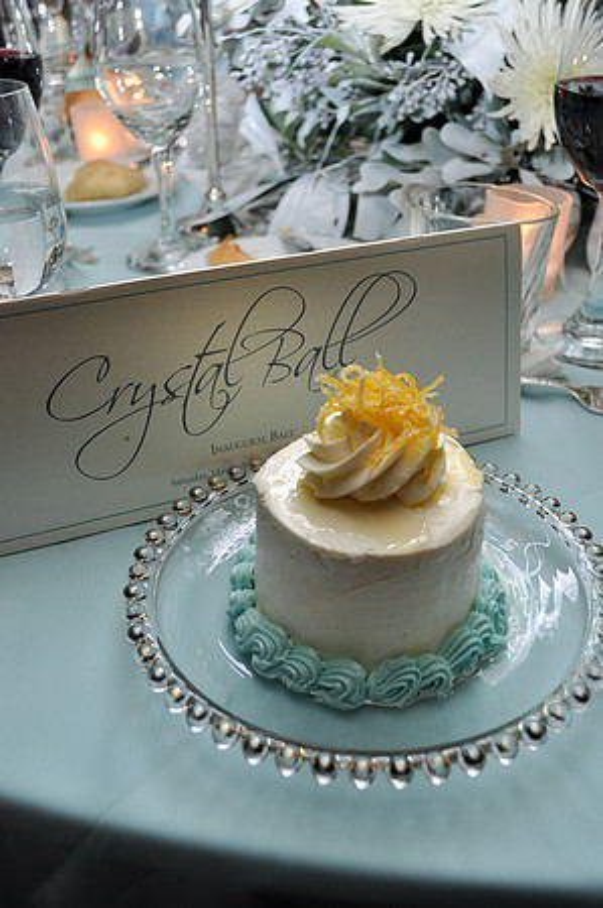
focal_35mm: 33
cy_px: 454
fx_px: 831
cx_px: 302
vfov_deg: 57.3
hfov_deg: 39.9
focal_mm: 22
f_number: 5.6
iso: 400
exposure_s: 1/60
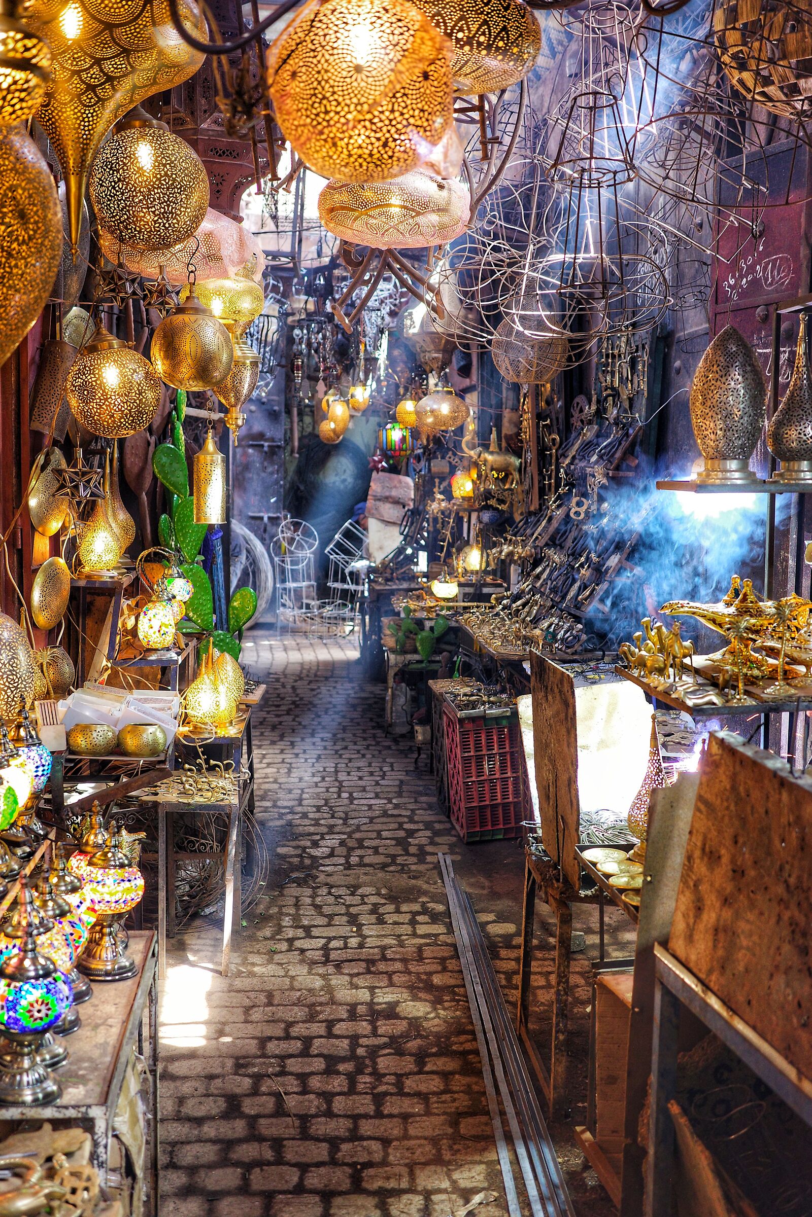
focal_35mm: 40
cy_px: 608
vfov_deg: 48.5
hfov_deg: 33.4
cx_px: 406
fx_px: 1353
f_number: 2.8
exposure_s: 1/40
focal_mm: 26
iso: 500
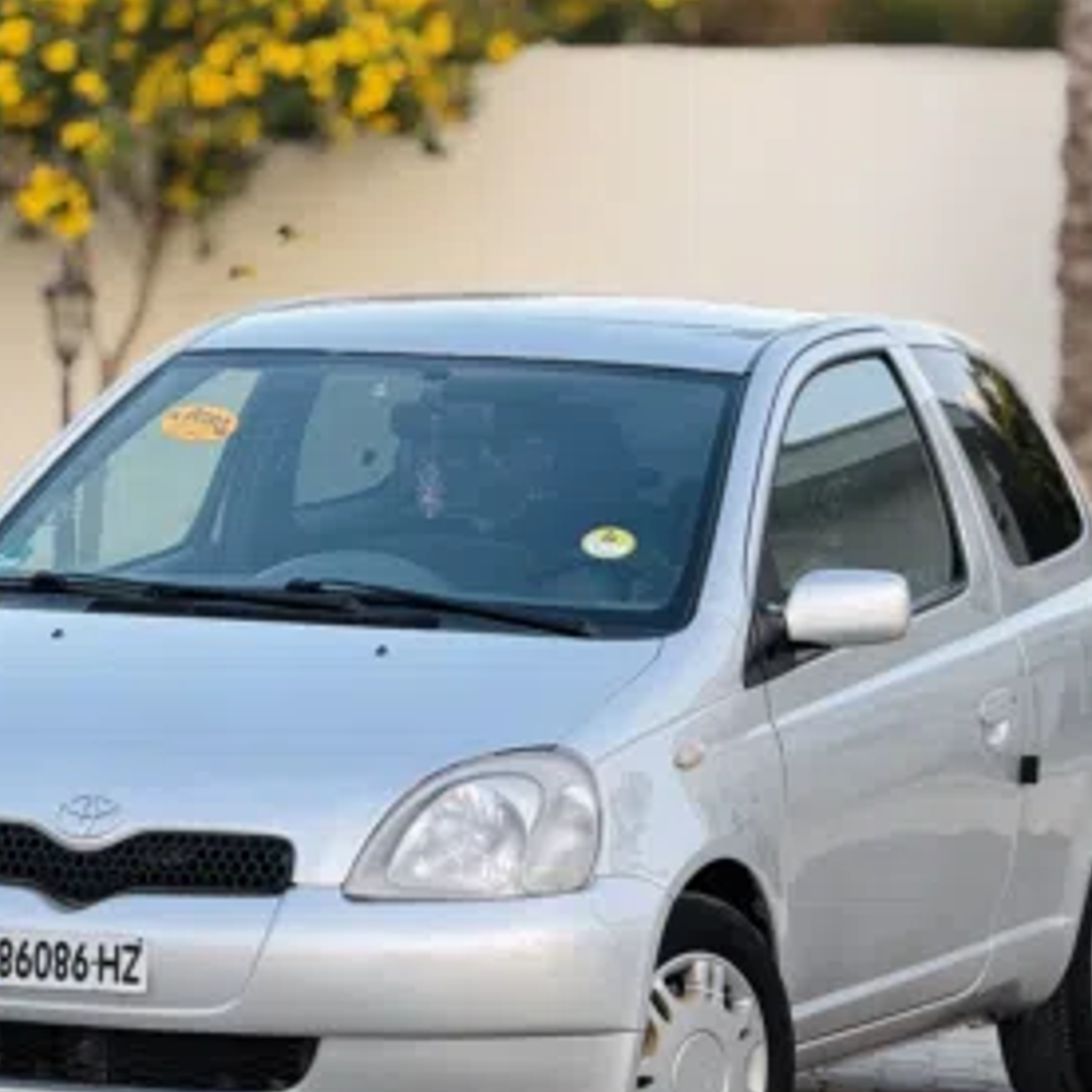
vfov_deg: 8.5
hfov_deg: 8.5
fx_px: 7317
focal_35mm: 205
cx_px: 542
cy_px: 518
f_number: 2.8
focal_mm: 16.89
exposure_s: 1/121
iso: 100
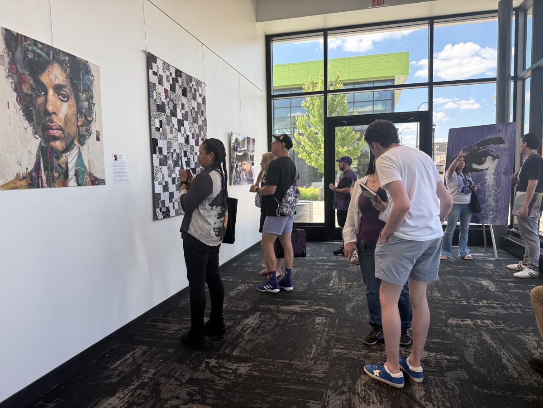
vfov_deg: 56.8
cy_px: 204
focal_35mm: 24
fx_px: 376
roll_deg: +0.7
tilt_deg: -2.5
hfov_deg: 71.6
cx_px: 272
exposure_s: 1/728
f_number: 1.78
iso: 100
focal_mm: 6.76
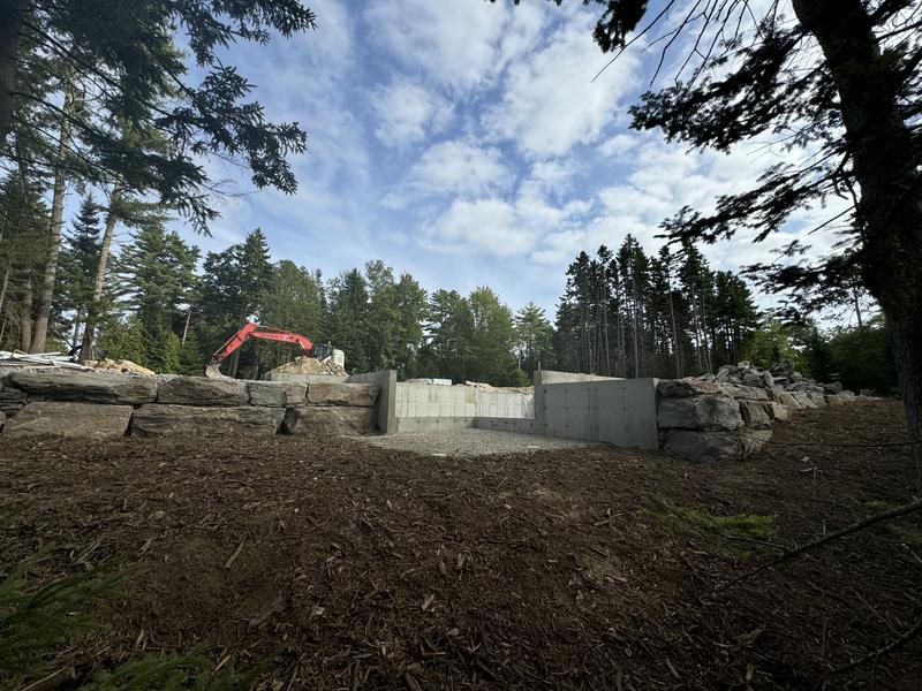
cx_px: 461
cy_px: 346
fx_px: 373
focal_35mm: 14
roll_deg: -1.0
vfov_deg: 85.7
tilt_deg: +10.2
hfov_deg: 102.1
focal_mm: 2.22
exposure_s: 1/1567
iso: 50
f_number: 2.2
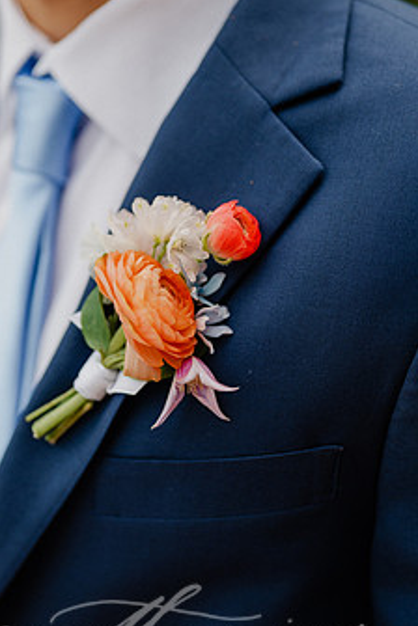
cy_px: 296
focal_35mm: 67
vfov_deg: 30.1
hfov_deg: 20.3
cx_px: 146
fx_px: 1167
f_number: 2
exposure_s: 1/1600
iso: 160
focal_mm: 50
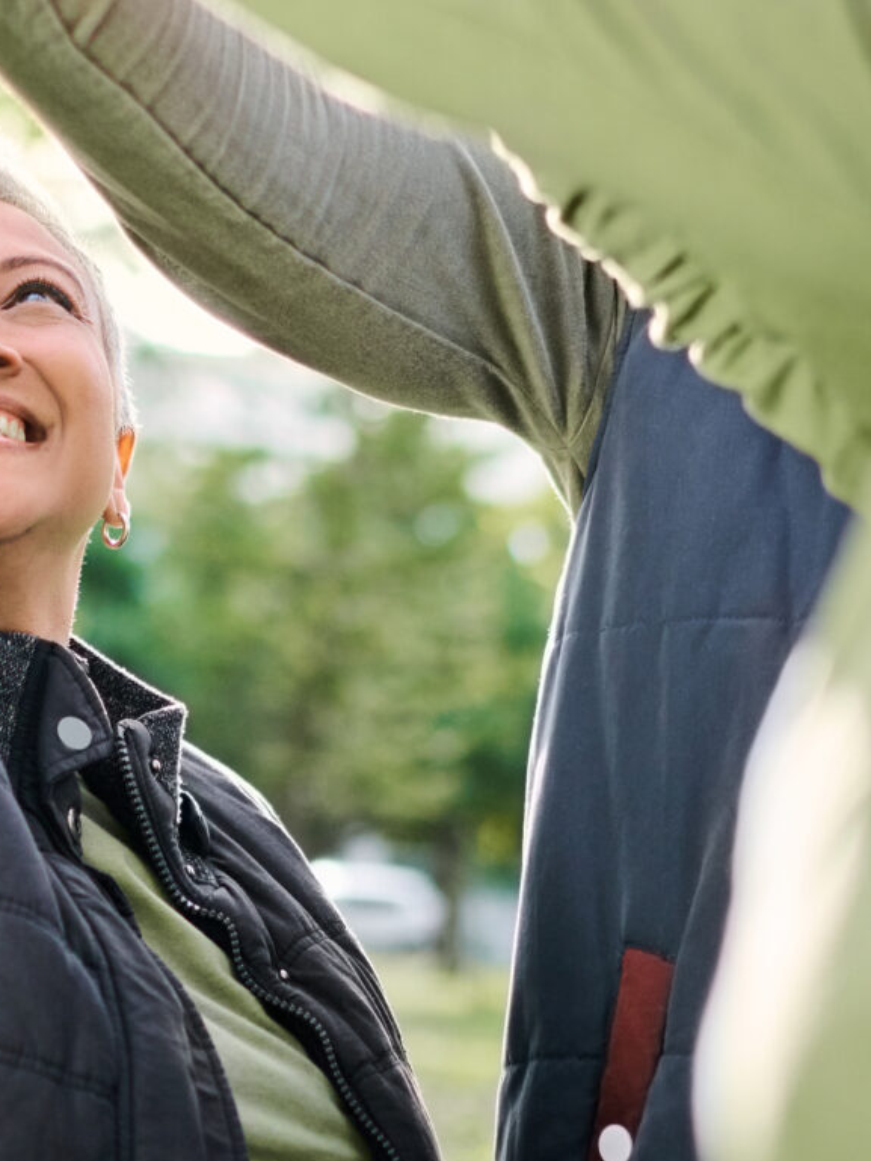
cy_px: 129
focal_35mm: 112
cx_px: 98
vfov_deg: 17.3
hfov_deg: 13.1
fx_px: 3756
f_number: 1.8
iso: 200
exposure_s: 1/1250
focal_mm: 35
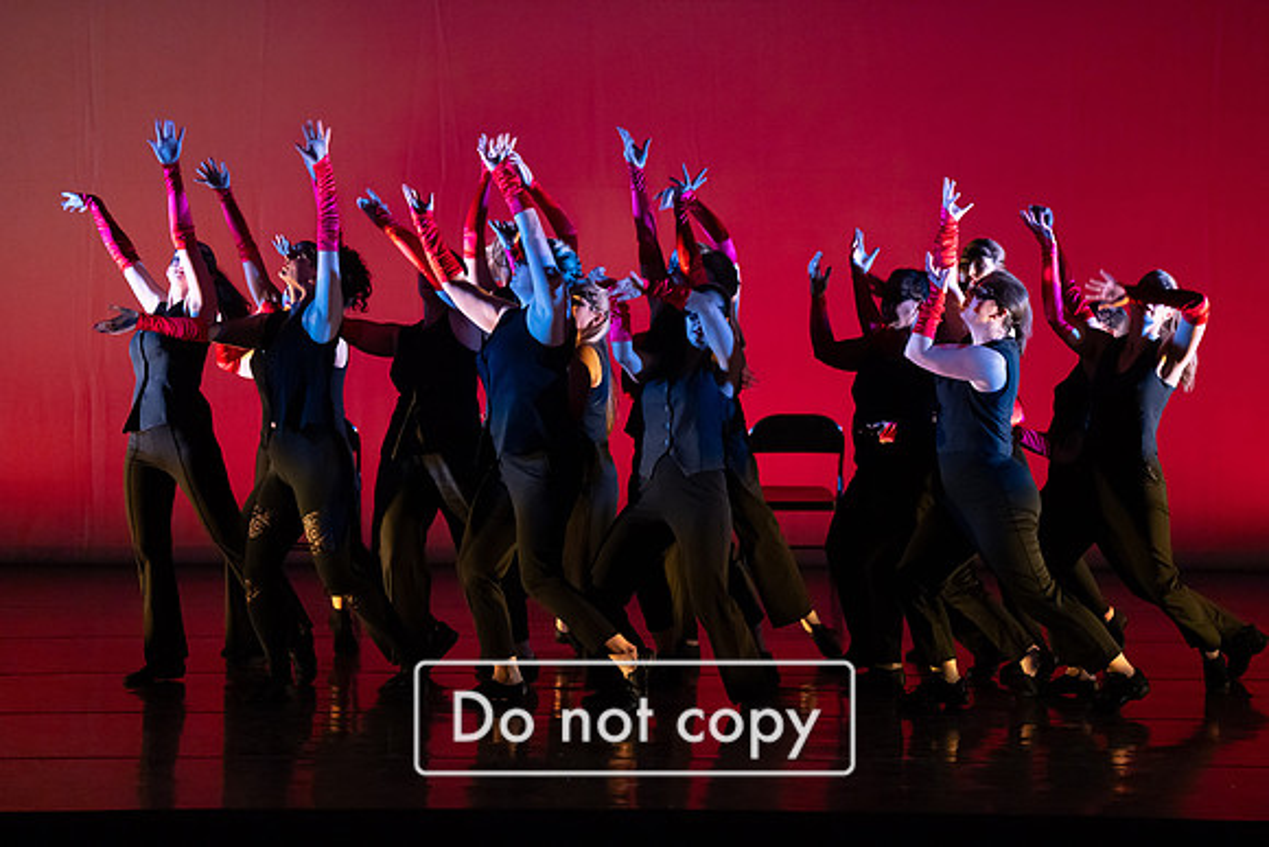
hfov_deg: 13.0
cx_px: 646
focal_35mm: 157
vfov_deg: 8.7
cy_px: 400
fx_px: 5551
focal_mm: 148
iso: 3200
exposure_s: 1/320
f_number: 2.8
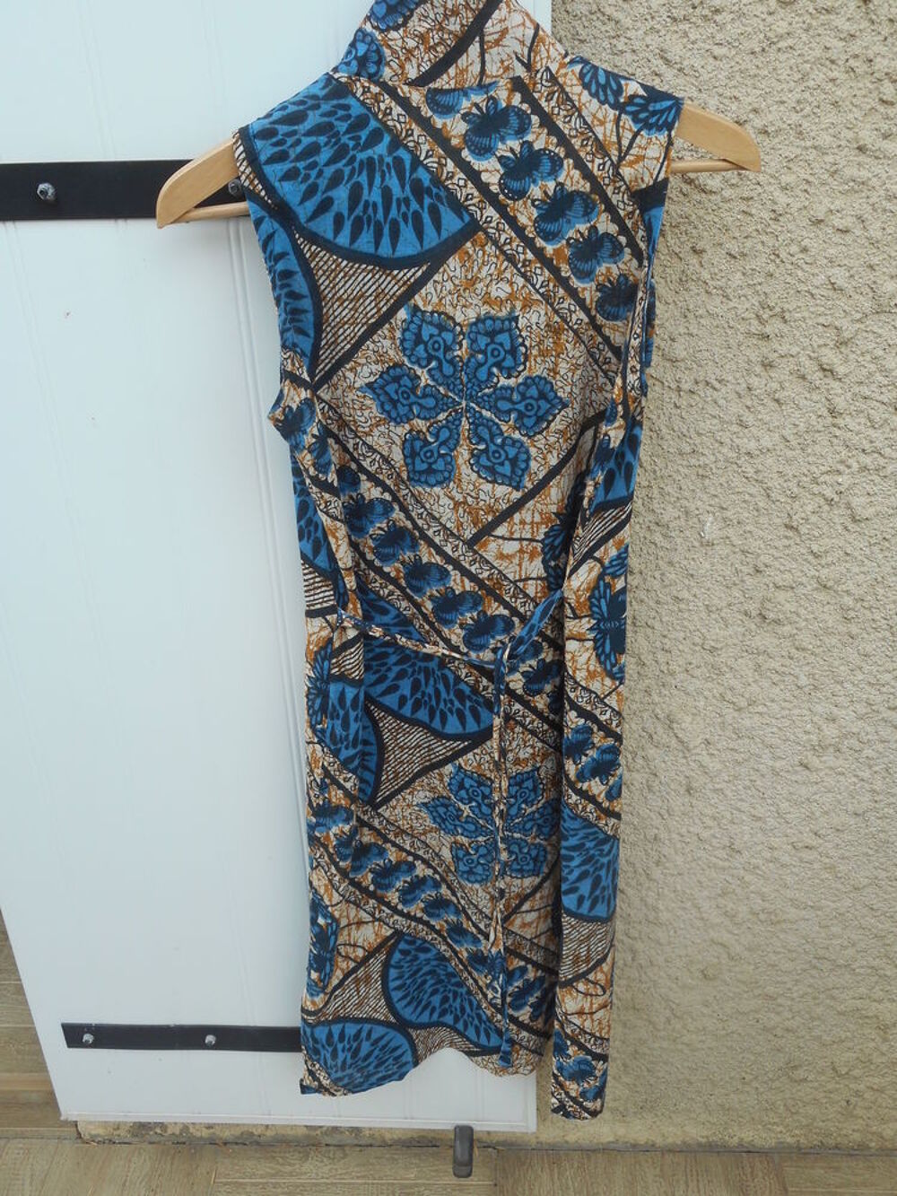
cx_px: 448
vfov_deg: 61.7
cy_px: 598
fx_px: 1002
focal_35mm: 29
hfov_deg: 48.2
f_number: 4
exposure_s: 1/160
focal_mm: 5.2
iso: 80
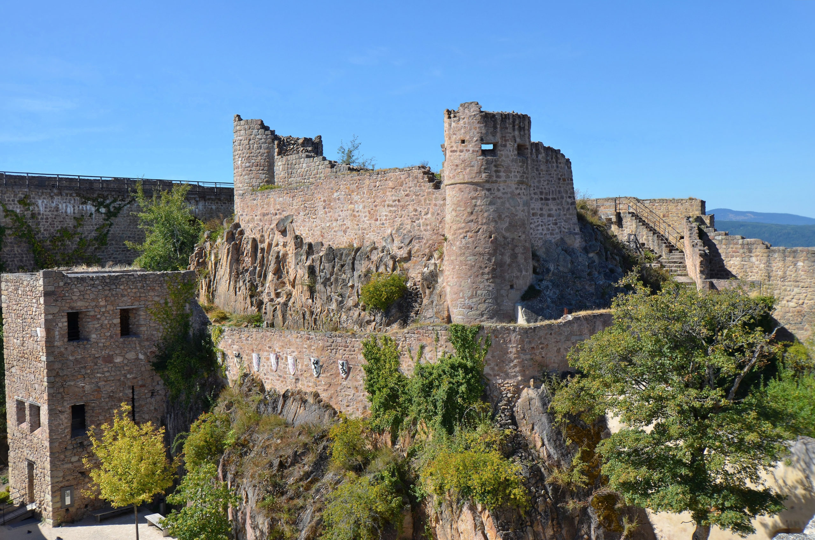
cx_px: 408
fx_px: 746
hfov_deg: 57.3
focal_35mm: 33
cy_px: 270
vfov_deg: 39.8
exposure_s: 1/250
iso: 125
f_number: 8
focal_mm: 22
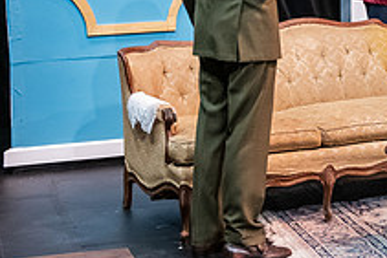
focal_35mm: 132
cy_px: -59
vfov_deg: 10.2
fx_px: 1420
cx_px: 339
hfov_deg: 15.4
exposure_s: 1/200
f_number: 2.8
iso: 3200
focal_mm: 48
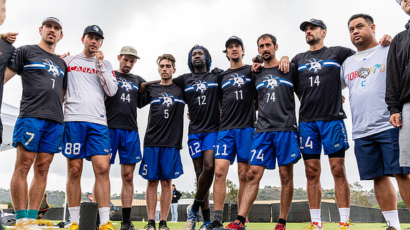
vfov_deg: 31.9
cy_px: 134
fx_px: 402
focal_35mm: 37
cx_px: 204
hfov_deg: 54.0
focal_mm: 35
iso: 200
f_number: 5.6
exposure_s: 1/320
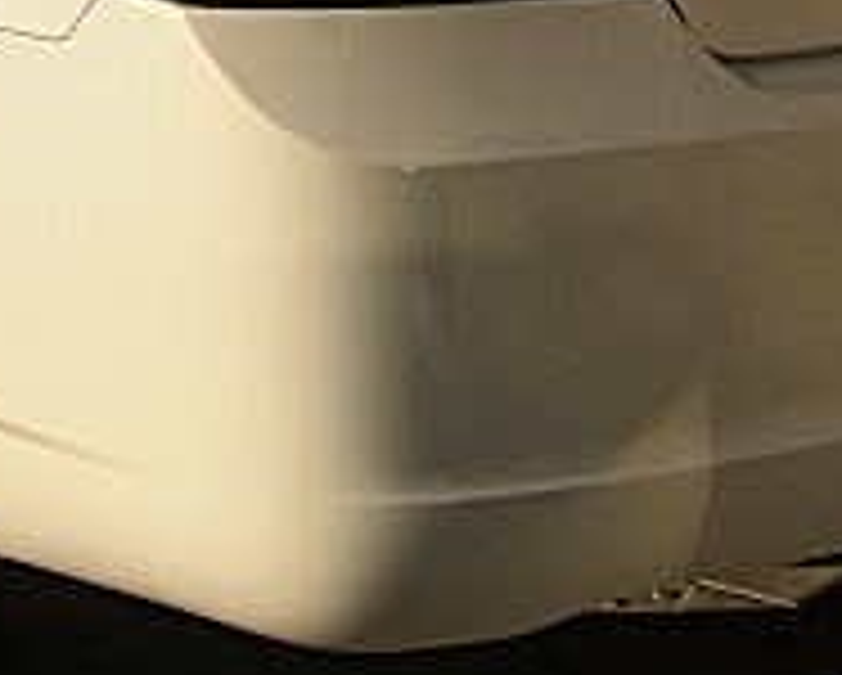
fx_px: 2994
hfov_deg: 16.0
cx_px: 293
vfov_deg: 12.4
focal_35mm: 120
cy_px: -230
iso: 50
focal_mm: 6.3
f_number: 7.9
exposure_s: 1/160
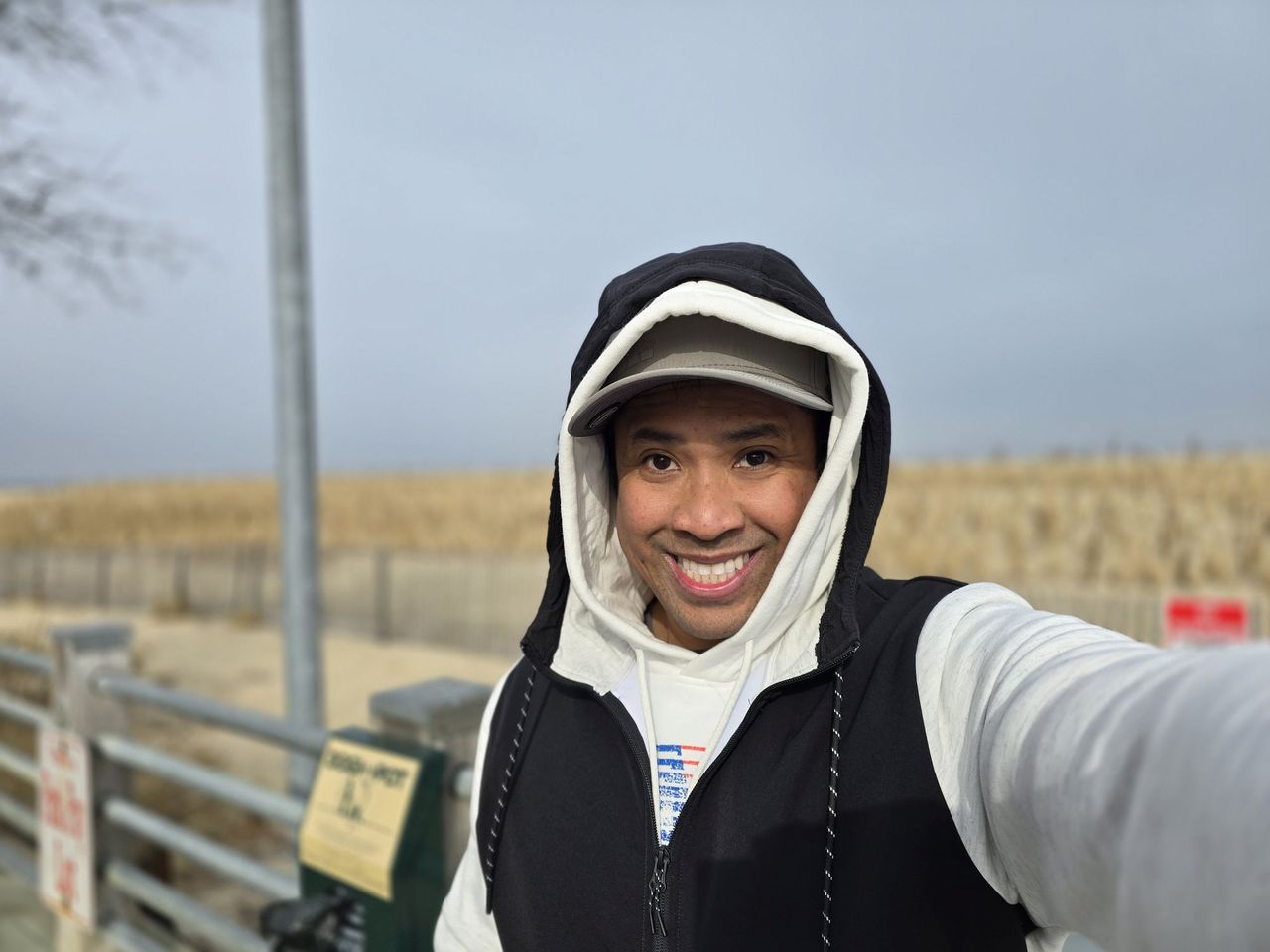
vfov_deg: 58.9
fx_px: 844
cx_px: 635
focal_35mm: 23
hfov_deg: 73.9
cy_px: 476
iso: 12
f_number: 1.7
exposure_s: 1/645
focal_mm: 6.3
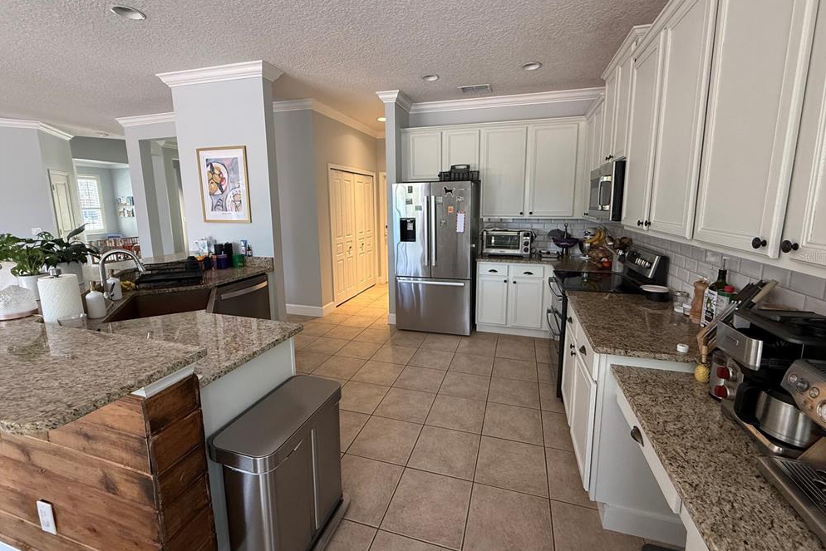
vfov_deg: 77.2
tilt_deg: -8.7
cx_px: 424
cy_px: 256
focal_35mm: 15
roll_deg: +0.4
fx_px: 344
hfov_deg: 100.4
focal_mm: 2.22
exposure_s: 1/120
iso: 320
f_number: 2.2
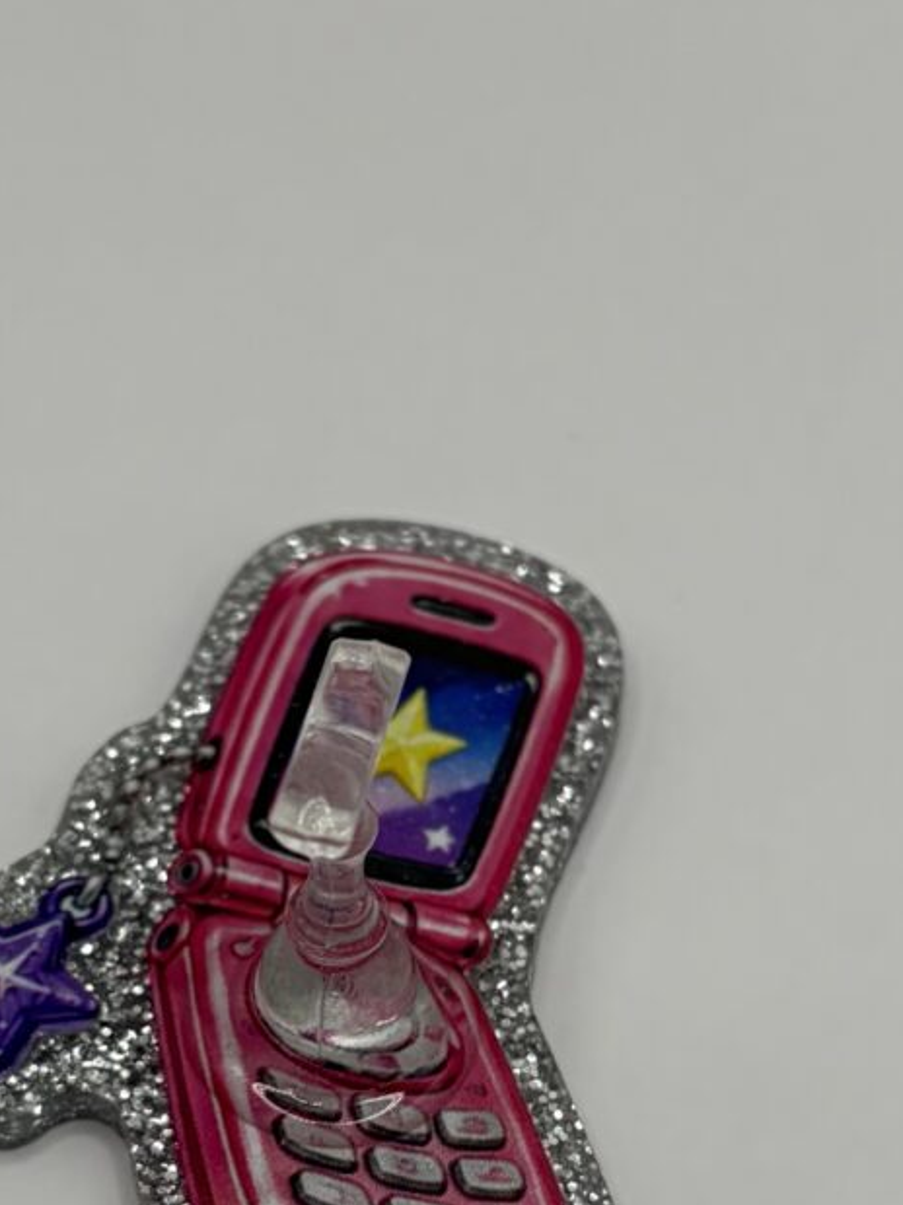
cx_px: 354
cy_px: 927
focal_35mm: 43
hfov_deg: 33.5
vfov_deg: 42.3
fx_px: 1496
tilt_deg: -56.2
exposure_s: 1/1099
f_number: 1.6
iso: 50
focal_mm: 5.96
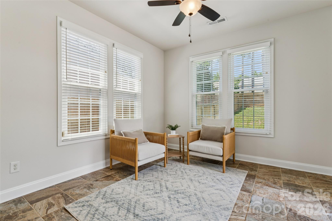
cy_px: 110
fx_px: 152
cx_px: 166
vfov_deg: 72.0
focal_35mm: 16
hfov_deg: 95.0
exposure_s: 1/10
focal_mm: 16.5
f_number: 13
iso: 100
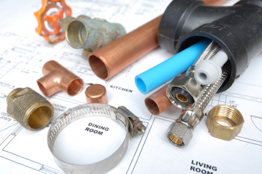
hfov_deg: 53.1
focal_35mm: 36
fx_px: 262
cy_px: 87
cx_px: 131
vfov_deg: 36.9
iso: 100
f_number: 5.6
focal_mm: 24
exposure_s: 1/200
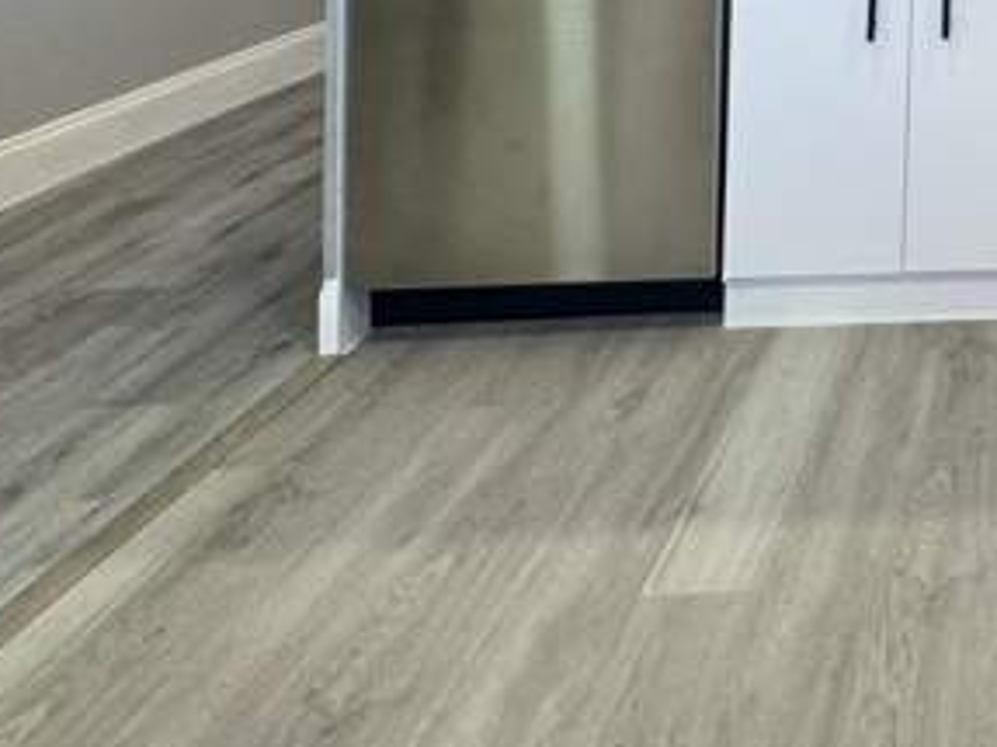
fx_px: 1123
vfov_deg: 29.2
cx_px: 1226
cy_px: -245
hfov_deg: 36.0
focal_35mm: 39
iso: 160
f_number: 2.2
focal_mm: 2.22
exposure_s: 1/120
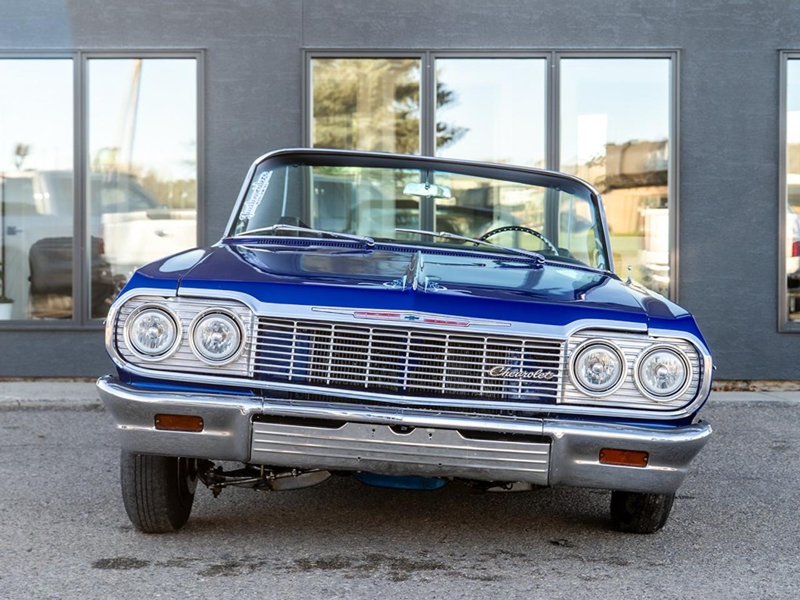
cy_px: 259
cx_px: 417
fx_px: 1705
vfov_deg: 19.9
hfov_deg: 26.4
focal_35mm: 74
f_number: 4
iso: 100
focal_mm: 50
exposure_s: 1/60
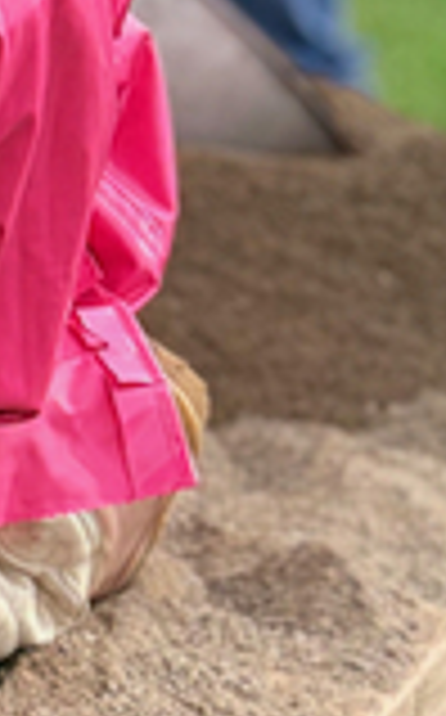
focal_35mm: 178
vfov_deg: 11.7
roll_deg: -0.3
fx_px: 3471
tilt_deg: -14.9
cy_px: 567
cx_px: -1095
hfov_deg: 6.4
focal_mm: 5.96
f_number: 1.6
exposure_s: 1/1337
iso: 50
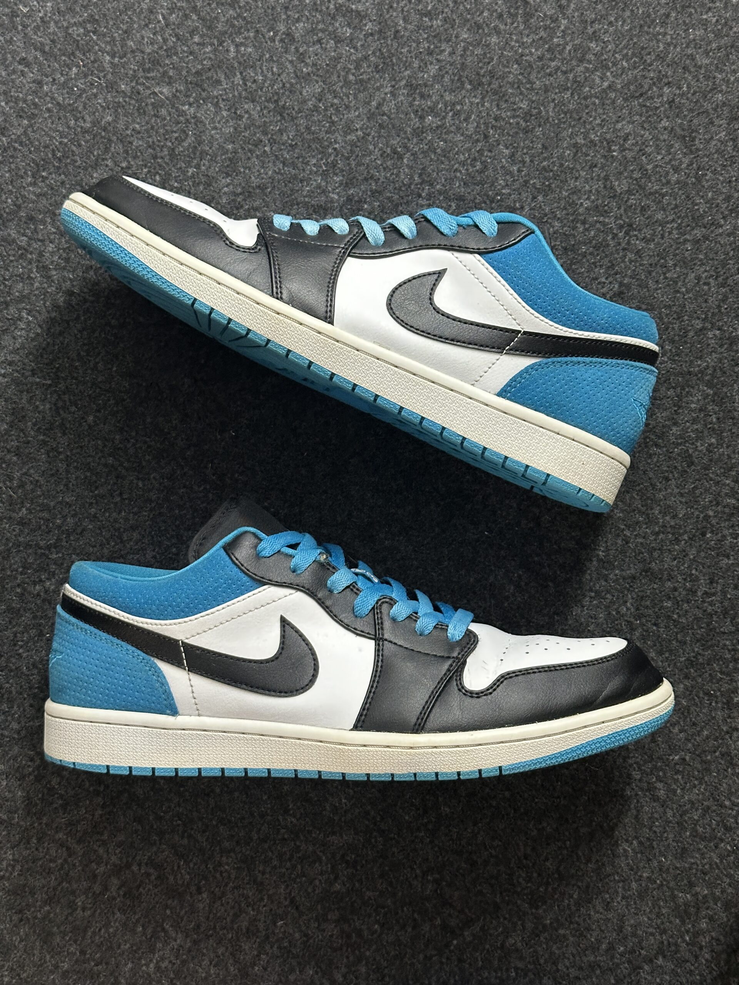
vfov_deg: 39.7
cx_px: 370
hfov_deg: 30.3
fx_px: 1366
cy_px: 492
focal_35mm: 48
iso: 320
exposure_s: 1/40
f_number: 1.78
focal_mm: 6.86
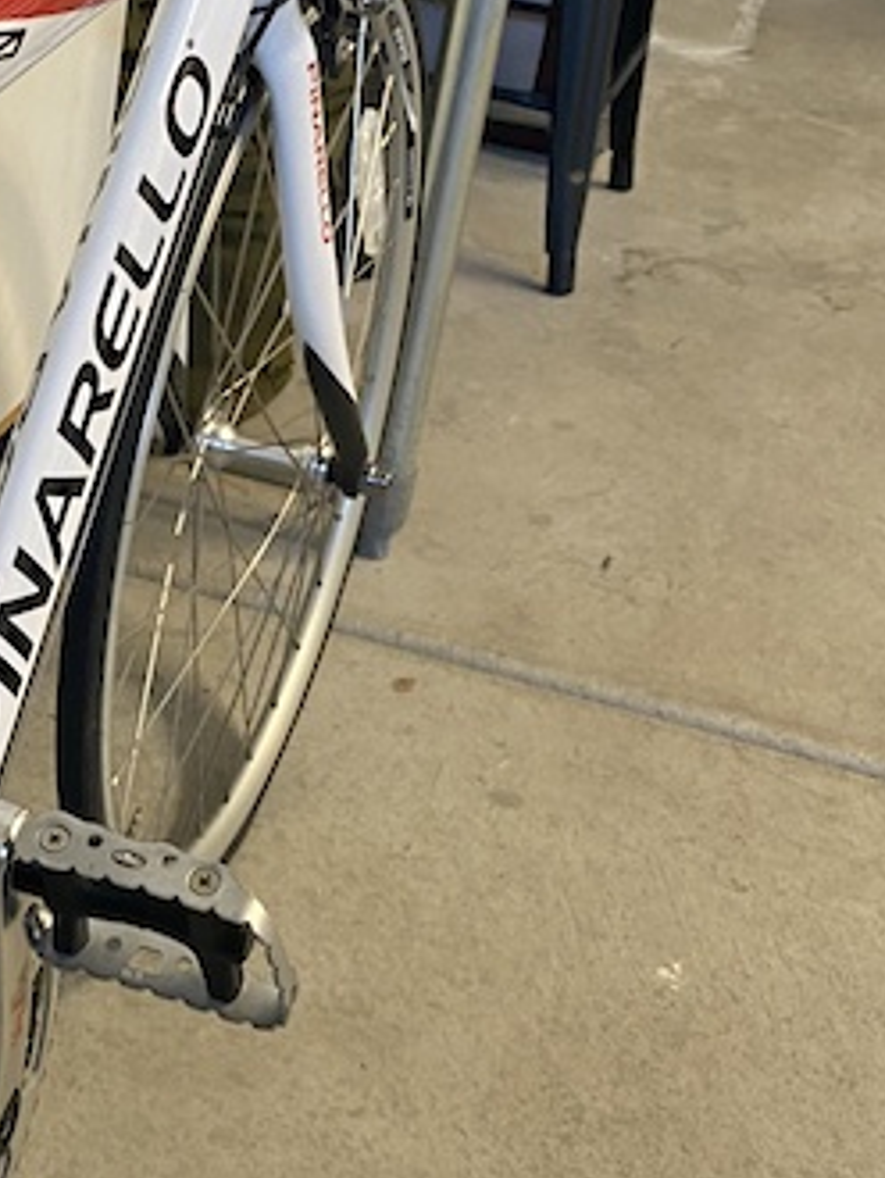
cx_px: 43
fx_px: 2145
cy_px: 614
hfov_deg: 22.6
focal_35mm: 63
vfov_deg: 30.7
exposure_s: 1/60
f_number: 1.8
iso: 125
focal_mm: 4.25
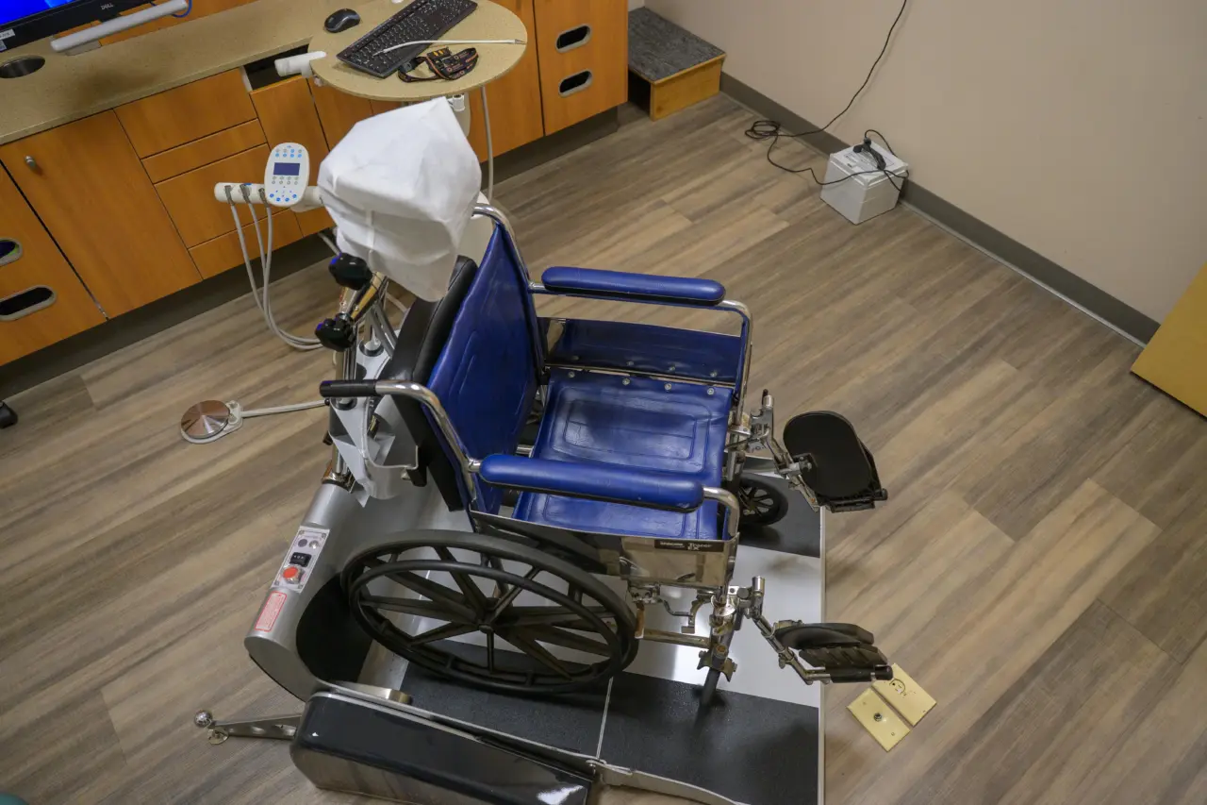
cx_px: 604
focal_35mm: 24
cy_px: 402
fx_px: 805
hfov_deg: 73.8
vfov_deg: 53.1
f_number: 3.5
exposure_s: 1/100
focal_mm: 24
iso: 640
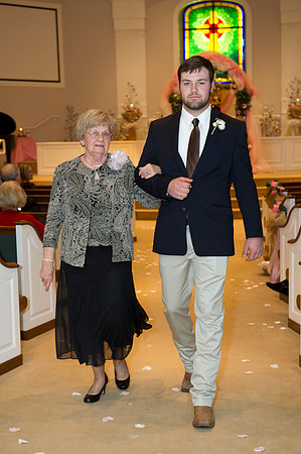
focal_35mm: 62
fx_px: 779
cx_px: 150
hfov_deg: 21.9
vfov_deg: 32.4
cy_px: 227
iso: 1600
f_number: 4.5
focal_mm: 62
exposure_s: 1/125
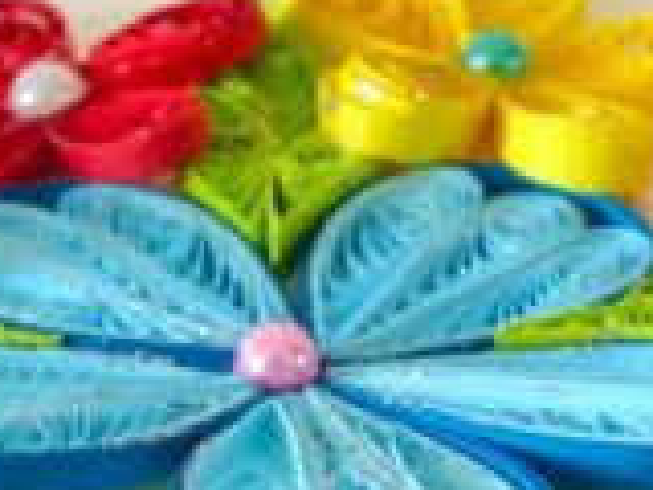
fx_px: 3811
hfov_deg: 9.8
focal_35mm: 202
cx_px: 86
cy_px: -16
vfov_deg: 7.3
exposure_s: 1/50
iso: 400
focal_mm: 9.8
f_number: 2.8
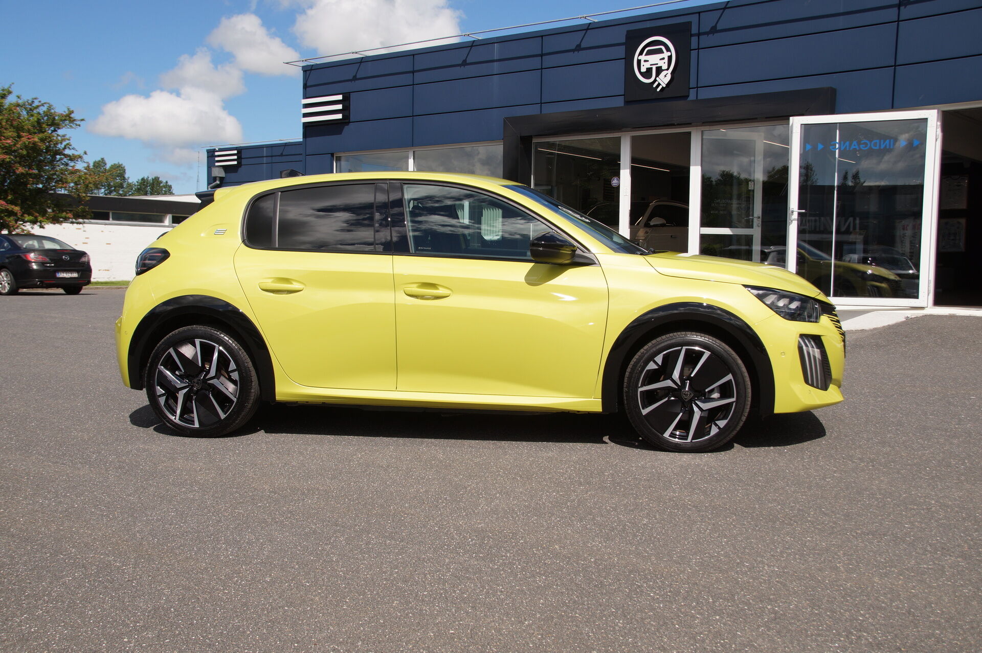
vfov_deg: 36.8
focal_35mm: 36
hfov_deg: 53.2
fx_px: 981
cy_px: 326
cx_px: 491
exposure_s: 1/400
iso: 100
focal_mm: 24
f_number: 8
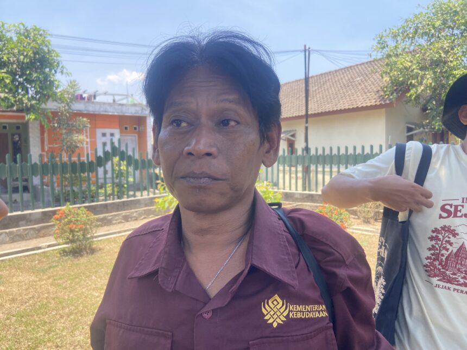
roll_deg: +1.1
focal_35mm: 26
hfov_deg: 67.3
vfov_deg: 53.1
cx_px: 234
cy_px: 175
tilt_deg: -3.9
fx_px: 351
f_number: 1.8
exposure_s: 1/357
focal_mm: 4.25
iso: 32
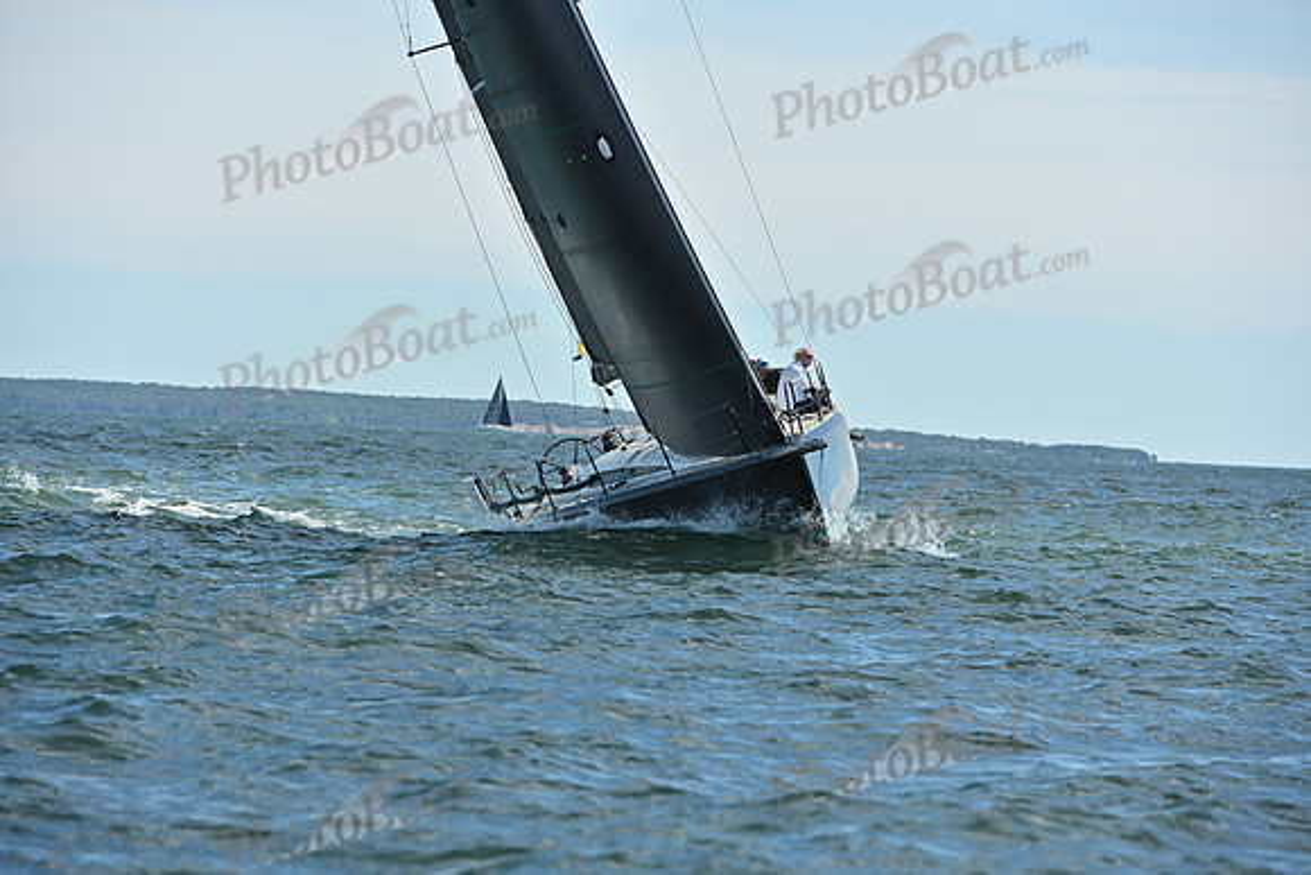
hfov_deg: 10.3
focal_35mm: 200
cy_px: 438
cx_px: 656
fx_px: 7285
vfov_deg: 6.9
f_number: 6.3
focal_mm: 200
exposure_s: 1/1600
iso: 320
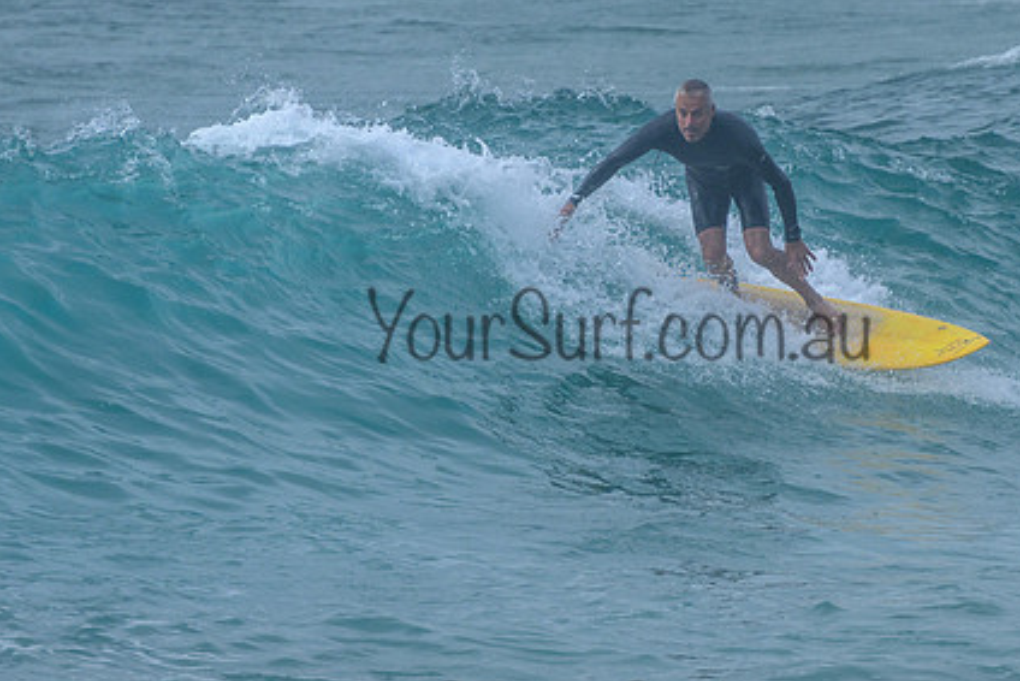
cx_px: 745
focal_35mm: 753
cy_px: 242
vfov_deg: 1.8
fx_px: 21341
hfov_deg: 2.7
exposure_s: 1/2000
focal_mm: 400
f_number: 7.1
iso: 500
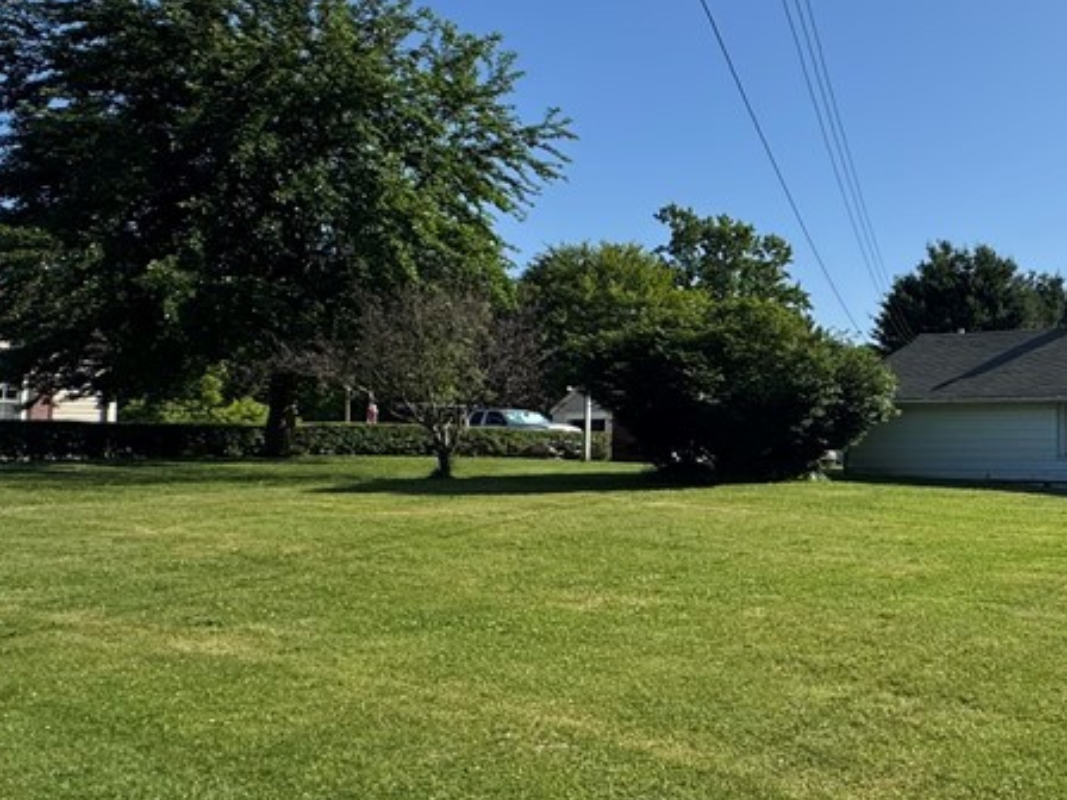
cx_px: 1115
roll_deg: -2.0
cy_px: 407
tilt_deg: +2.3
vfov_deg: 44.2
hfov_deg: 45.7
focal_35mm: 32
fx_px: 986
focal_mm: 2.22
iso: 50
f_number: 2.2
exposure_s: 1/2674
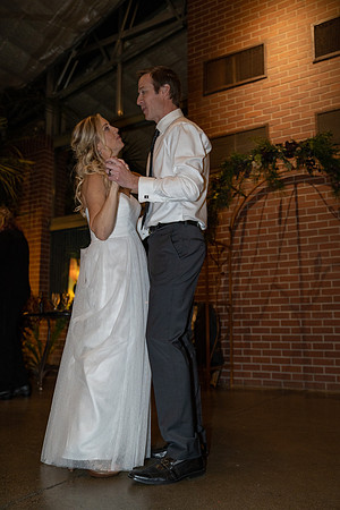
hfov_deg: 42.3
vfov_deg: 60.3
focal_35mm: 31
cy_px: 255
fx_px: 439
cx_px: 170
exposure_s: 1/125
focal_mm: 31
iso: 2000
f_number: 2.8
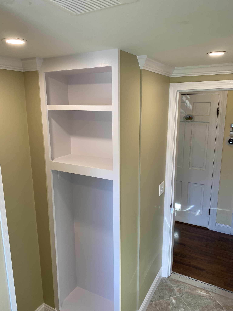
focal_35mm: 26
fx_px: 233
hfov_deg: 53.1
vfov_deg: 67.3
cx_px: 116
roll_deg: +0.2
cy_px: 156
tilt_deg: -10.6
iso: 64
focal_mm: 4.25
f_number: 1.8
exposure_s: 1/60
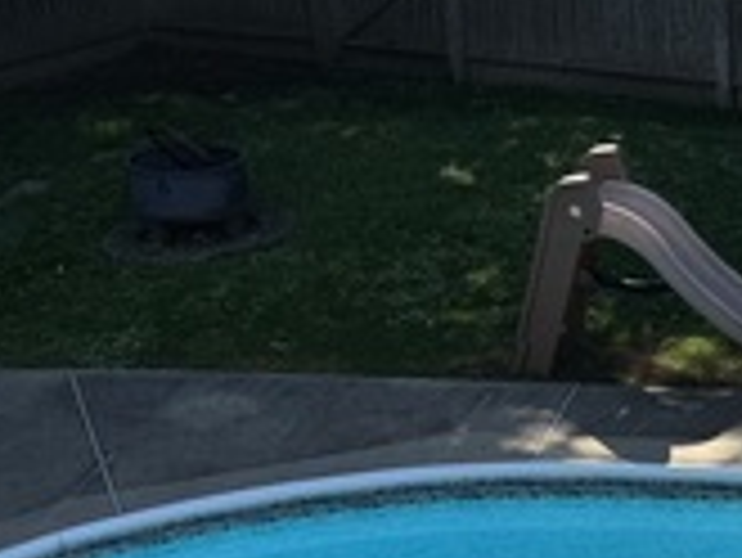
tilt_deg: -33.3
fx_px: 2081
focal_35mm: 97
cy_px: 742
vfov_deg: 14.6
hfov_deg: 19.1
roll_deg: +2.7
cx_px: 893
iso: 80
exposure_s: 1/2252
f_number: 1.78
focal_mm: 6.76
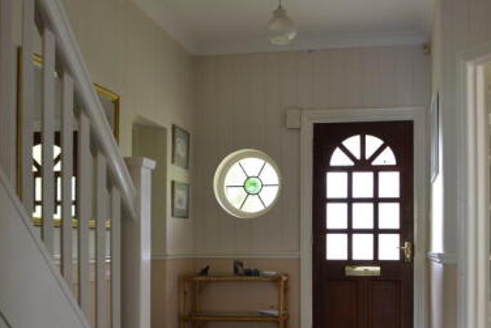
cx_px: 288
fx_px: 641
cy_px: 232
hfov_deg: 41.8
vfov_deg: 28.4
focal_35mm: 47
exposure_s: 1/15
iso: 500
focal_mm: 18
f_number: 3.5
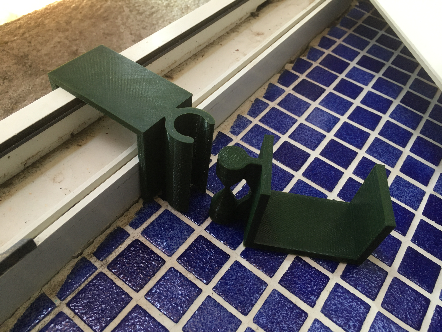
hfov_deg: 61.7
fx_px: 370
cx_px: 221
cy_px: 166
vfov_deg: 48.2
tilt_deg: -51.0
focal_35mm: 29
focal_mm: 4.15
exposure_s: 1/33
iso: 125
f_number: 2.2
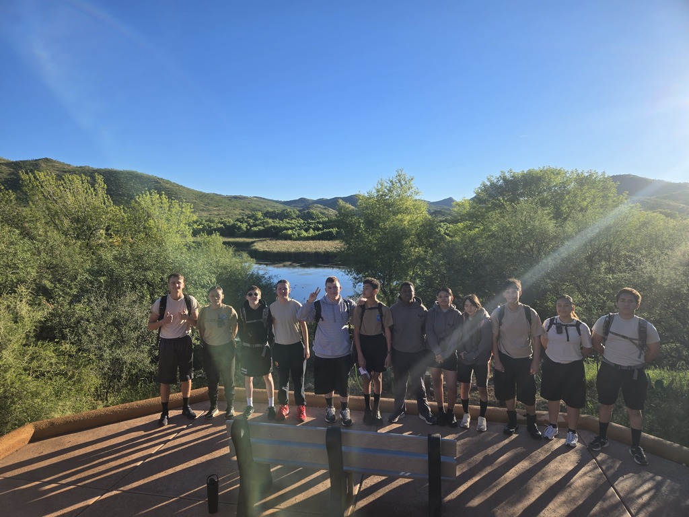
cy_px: 258
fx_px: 458
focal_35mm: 23
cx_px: 344
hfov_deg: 73.9
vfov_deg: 58.9
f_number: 1.8
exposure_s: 1/1276
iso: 25
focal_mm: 5.4
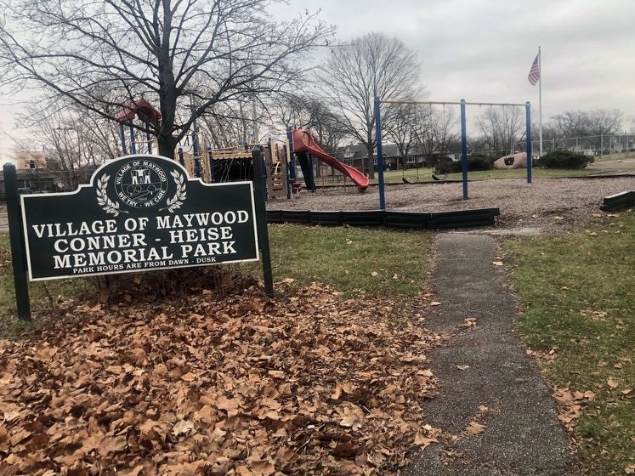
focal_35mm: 30
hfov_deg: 60.0
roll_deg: +4.3
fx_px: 550
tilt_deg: -7.3
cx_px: 320
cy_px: 252
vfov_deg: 46.8
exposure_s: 1/120
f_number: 1.8
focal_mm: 3.99
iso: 40
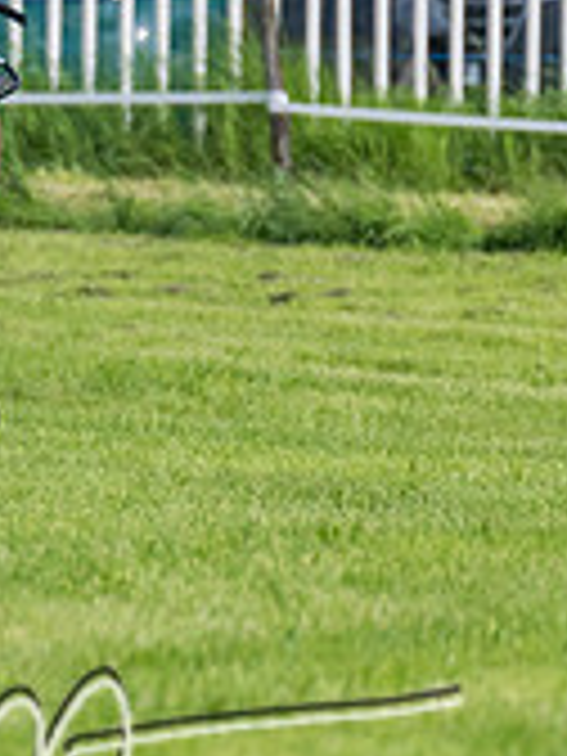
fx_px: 30401
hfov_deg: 1.1
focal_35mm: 1392
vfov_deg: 1.4
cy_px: 169
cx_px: -504
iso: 400
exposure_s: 1/5000
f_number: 4
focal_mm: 280
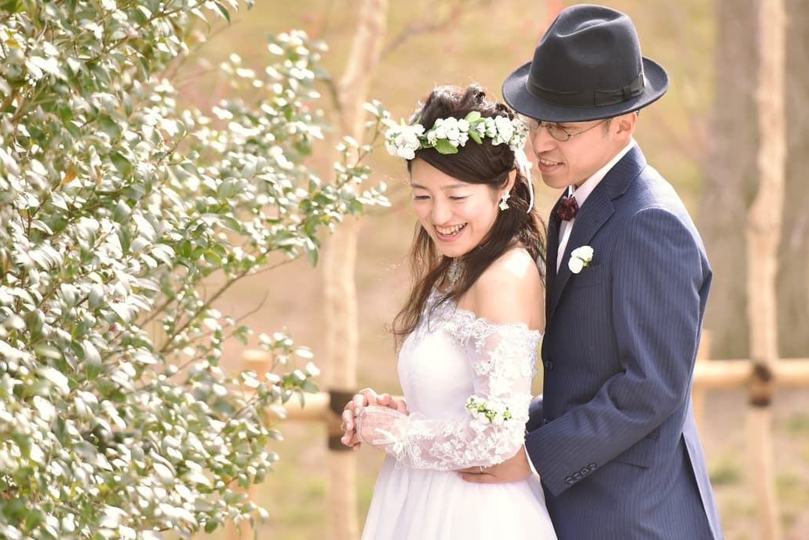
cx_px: 394
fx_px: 6226
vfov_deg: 5.0
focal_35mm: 277
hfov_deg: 7.4
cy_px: 229
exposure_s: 1/2000
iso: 1000
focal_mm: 200
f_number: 4
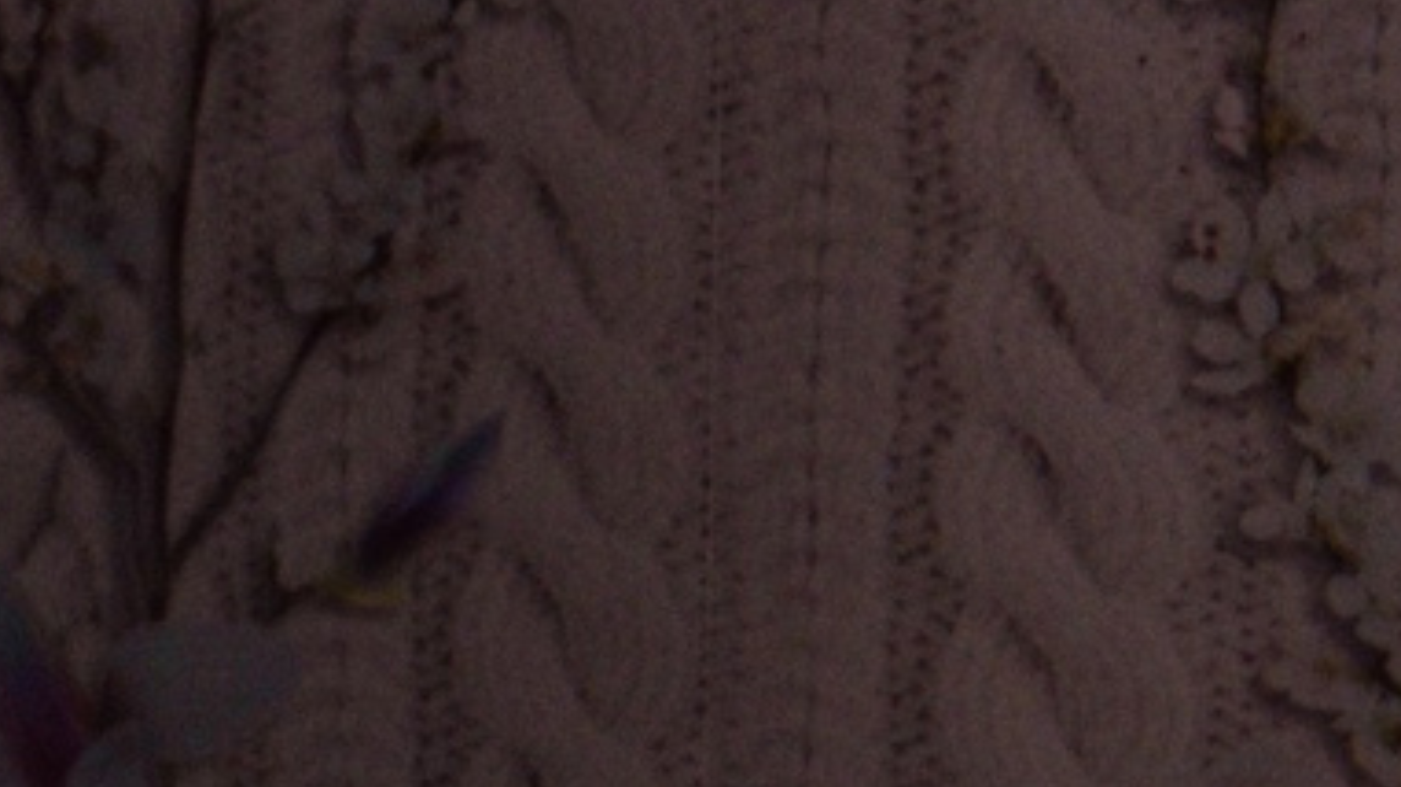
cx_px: -1611
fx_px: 6796
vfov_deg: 6.6
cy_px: 708
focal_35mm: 183
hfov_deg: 10.6
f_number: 2.8
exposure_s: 1/250
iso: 400
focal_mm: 17
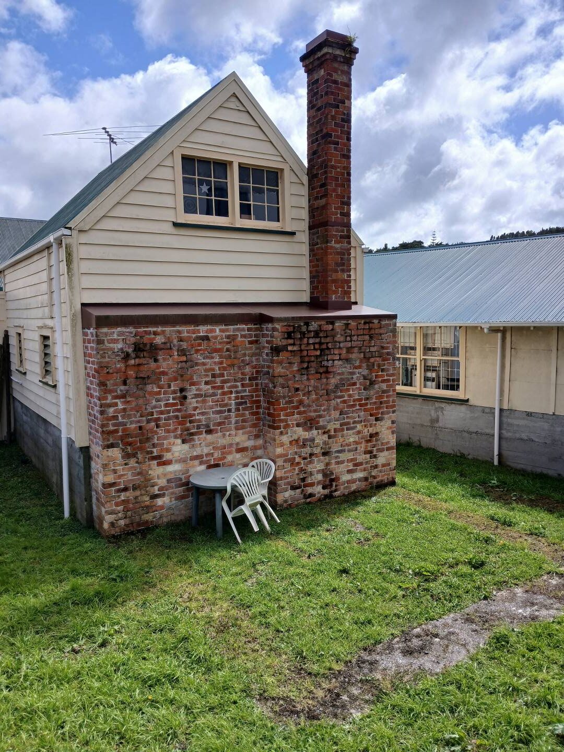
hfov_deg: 53.1
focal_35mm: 26
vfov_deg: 67.3
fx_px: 565
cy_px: 376
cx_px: 282
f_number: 1.8
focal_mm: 3.98
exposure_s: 1/488
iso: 20
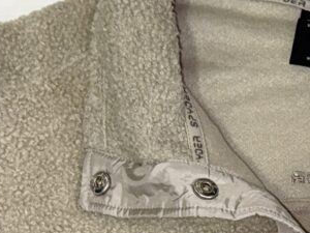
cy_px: 472
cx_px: 335
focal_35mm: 128
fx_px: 1146
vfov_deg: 10.6
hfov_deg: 15.0
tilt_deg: -84.7
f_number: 1.78
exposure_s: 1/56
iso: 100
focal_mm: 6.76
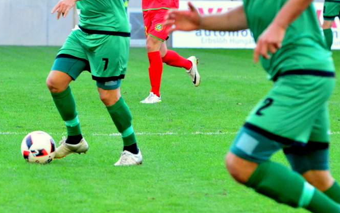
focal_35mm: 454
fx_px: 4205
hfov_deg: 4.6
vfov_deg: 2.9
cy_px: 12
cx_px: 111
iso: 6400
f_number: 5.6
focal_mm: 165
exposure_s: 1/1600
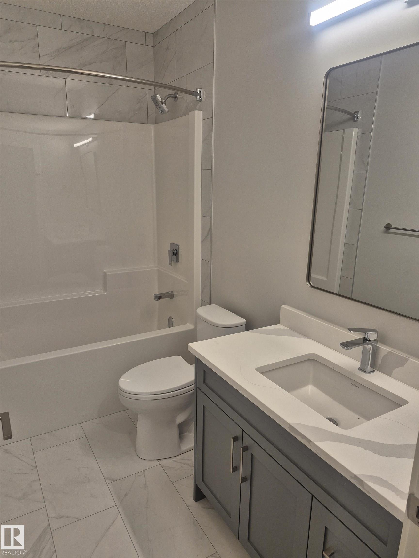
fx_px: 371
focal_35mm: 23
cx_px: 210
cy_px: 279
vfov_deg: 73.9
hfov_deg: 58.9
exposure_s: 1/120
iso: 100
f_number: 1.8
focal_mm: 5.4
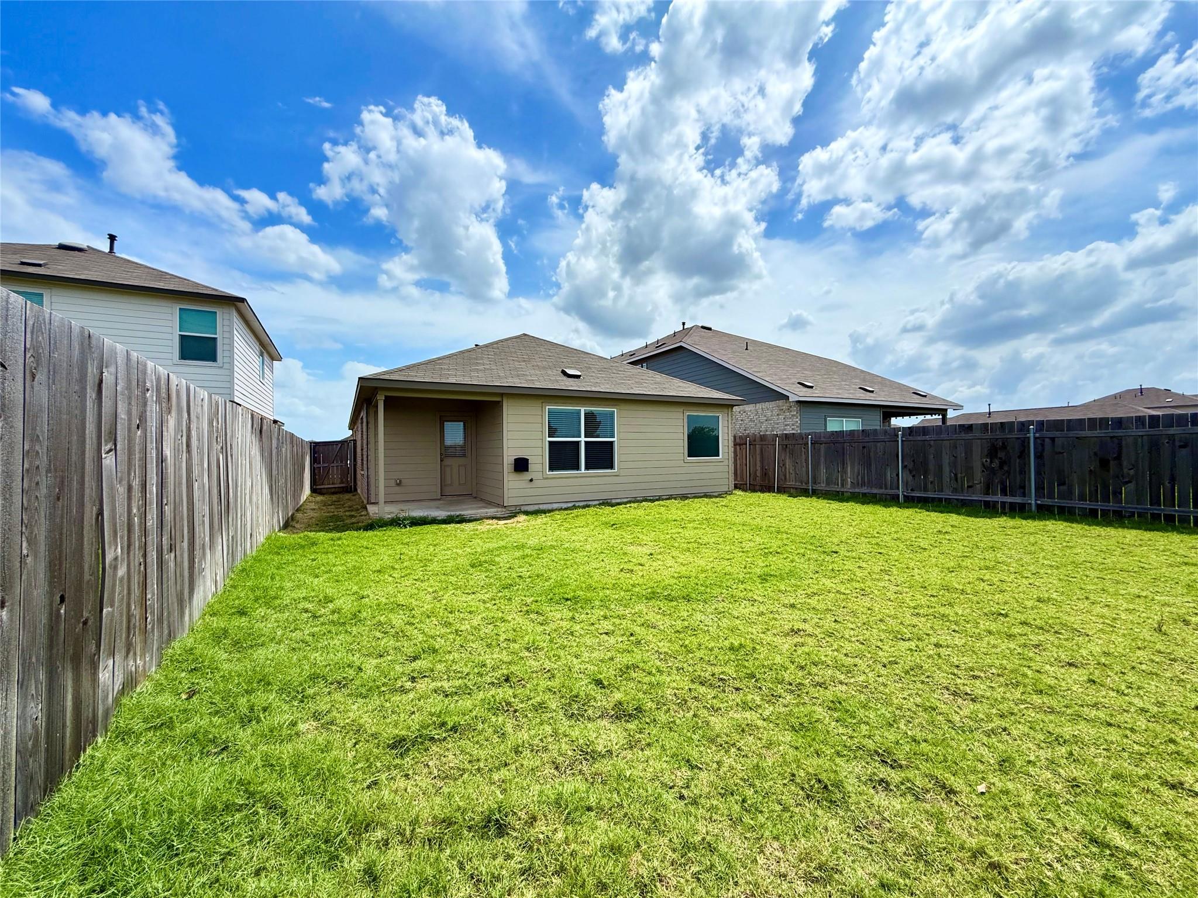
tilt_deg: +1.6
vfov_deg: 85.7
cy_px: 449
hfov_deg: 102.1
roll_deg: +0.4
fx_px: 485
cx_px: 599
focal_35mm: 14
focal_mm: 2.22
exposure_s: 1/3125
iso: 50
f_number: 2.2
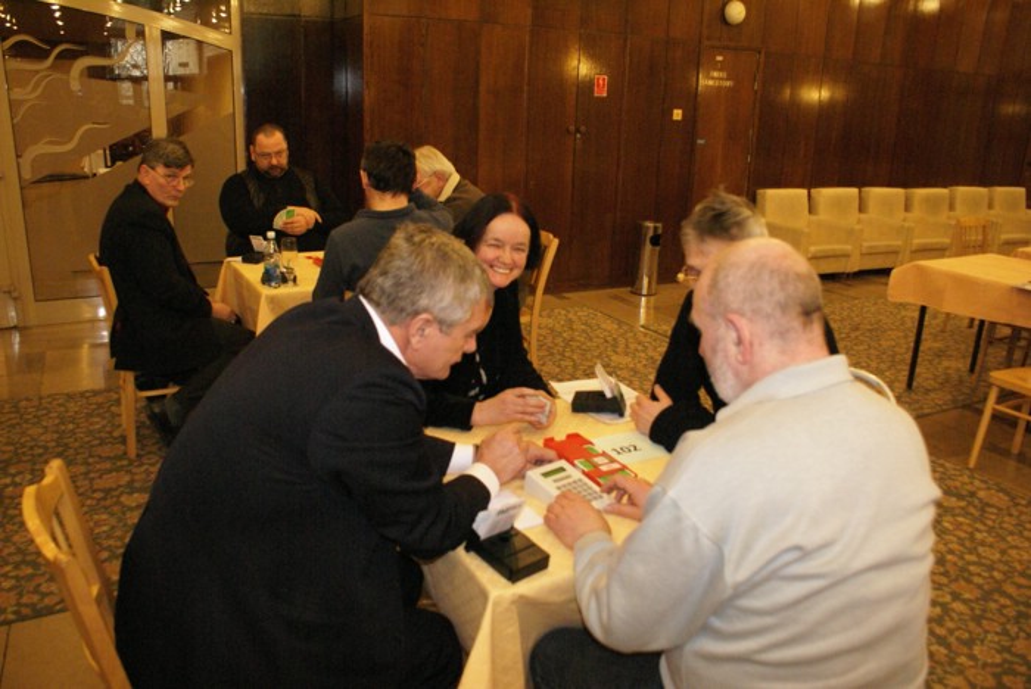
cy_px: 344
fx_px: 774
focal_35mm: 27
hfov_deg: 67.3
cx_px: 516
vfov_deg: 48.0
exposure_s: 1/30
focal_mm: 18
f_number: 4
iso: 1600
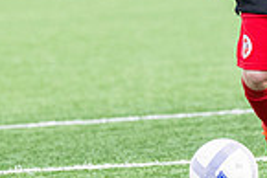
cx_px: 309
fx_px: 5033
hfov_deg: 3.0
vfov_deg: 2.0
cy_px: -10
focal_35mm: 678
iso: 2000
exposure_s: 1/1600
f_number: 4
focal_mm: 170
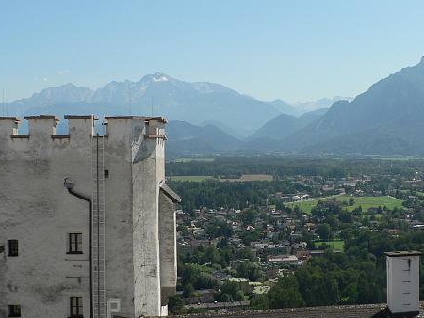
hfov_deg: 29.9
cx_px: 297
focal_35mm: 64
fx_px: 784
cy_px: 131
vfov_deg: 22.9
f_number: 5.6
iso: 80
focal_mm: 6
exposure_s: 1/500
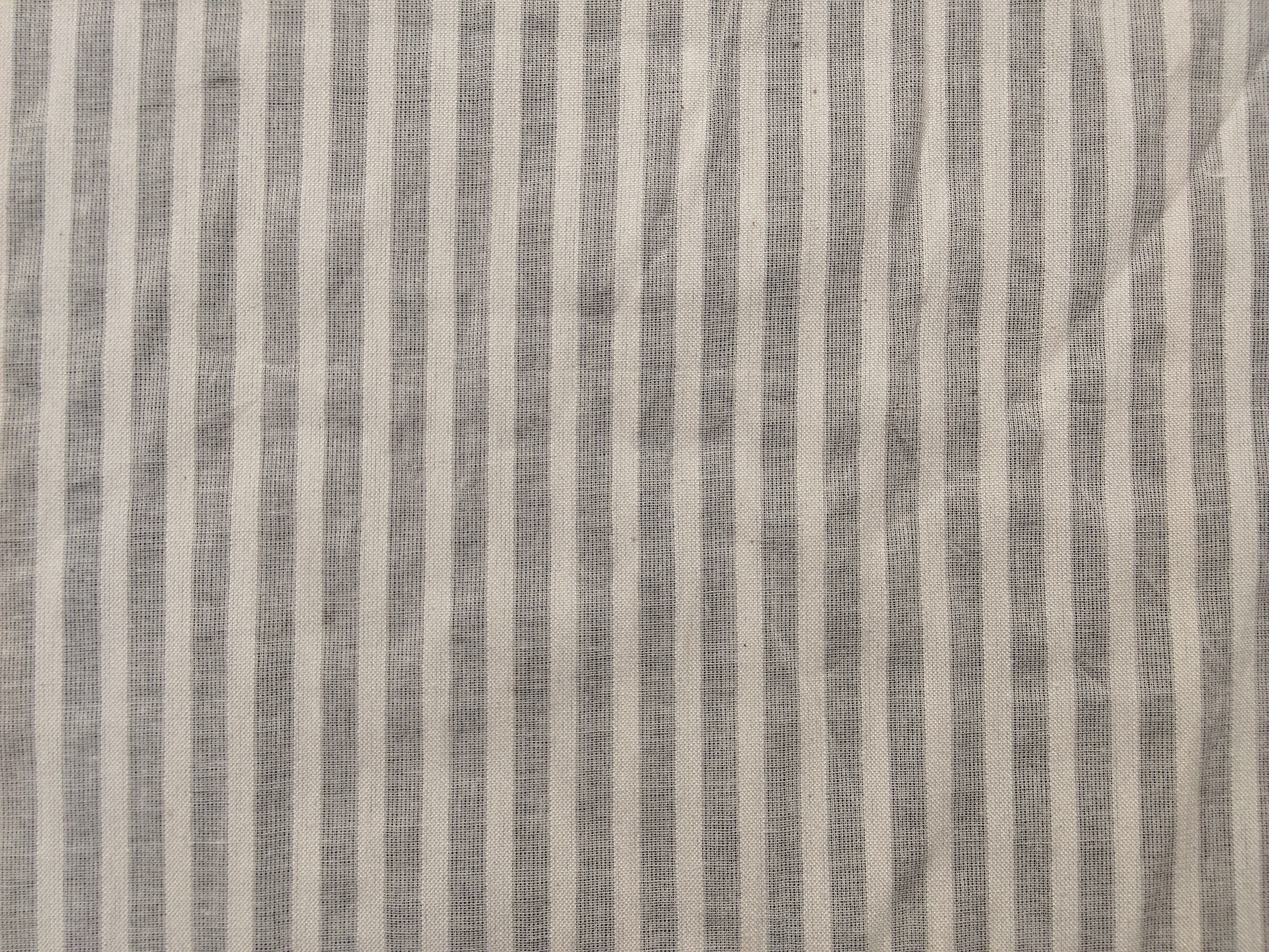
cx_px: 634
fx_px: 953
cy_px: 476
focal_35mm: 26
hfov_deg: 67.3
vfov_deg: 53.1
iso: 100
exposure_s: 1/100
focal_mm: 2.78
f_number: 2
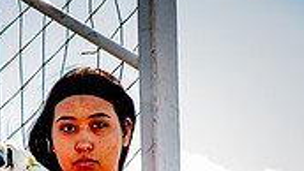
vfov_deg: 6.1
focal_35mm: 192
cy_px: 384
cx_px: 88
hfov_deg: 11.2
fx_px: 1549
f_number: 5.6
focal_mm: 70
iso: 125
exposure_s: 1/320
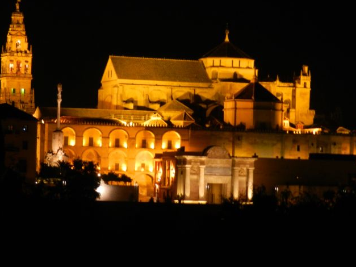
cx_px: 181
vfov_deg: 8.0
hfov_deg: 10.7
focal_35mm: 185
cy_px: 123
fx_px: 1902
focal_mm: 25.7
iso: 400
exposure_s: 1/2.5
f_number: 5.1
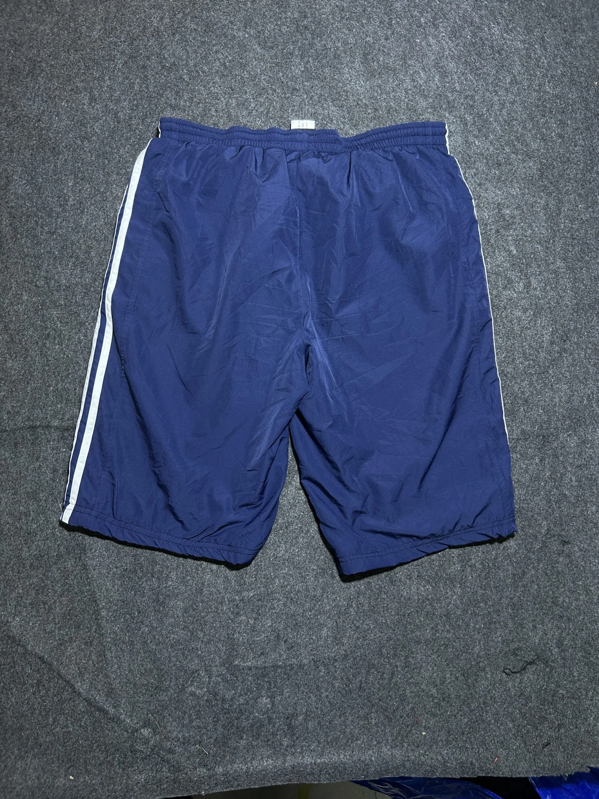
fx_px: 600
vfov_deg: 67.3
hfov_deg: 53.1
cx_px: 300
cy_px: 400
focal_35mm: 26
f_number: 1.5
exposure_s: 1/50
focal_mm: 5.7
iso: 125
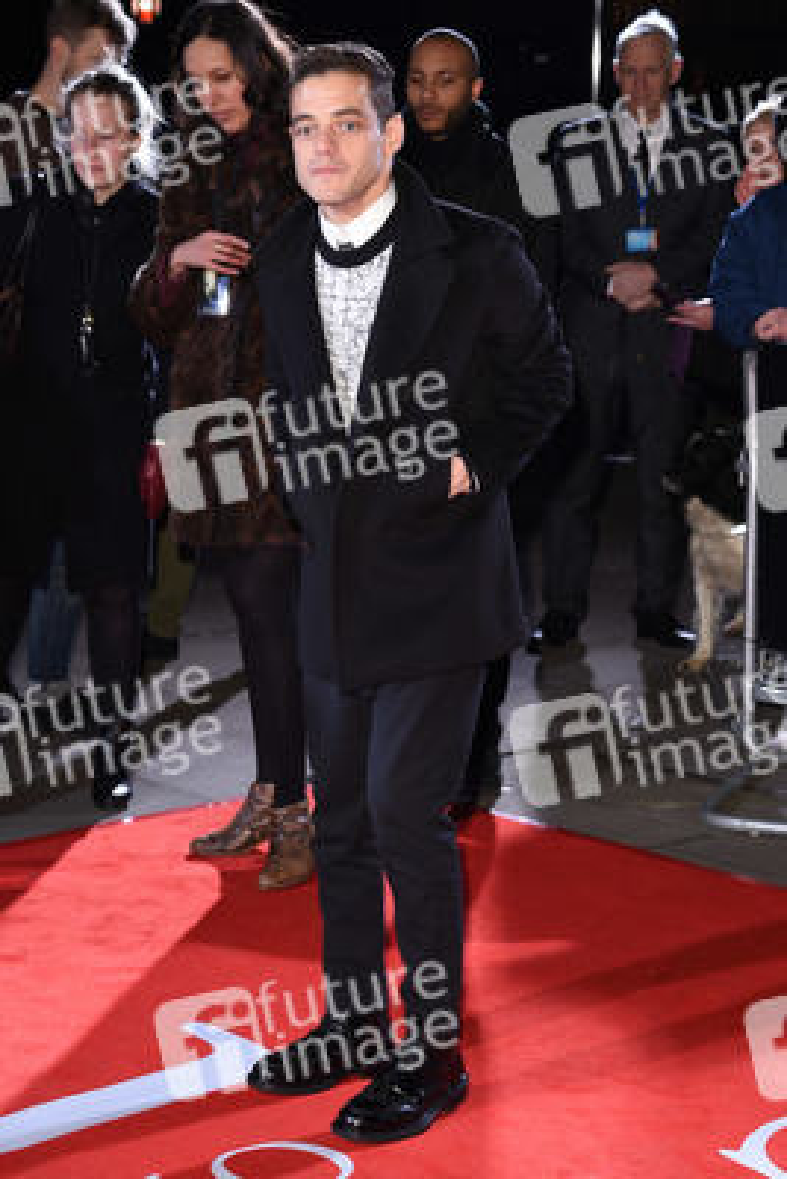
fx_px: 2457
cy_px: 590
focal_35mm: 75
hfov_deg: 18.2
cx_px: 394
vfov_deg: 27.0
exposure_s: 1/250
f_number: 5.6
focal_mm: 75
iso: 400
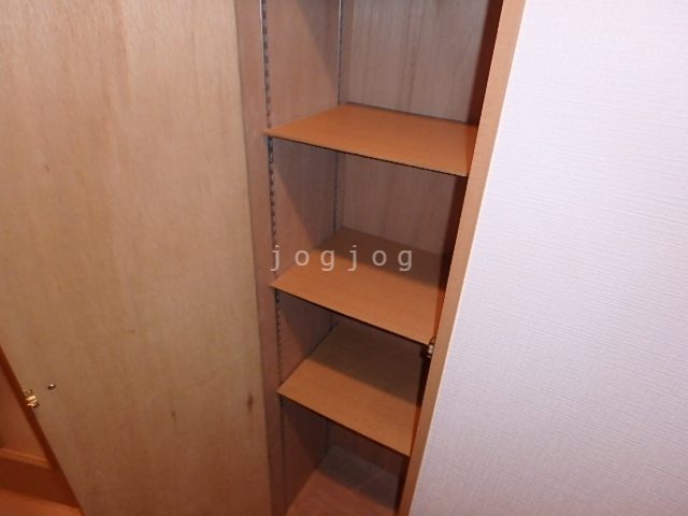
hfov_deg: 79.0
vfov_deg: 63.4
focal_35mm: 21
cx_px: 344
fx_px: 417
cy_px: 258
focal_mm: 3.7
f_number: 3.5
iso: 400
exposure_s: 1/30
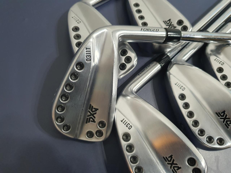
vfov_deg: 53.1
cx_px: 116
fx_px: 174
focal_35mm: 26
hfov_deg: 67.3
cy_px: 86
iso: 400
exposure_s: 1/40
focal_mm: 4.3
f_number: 1.5
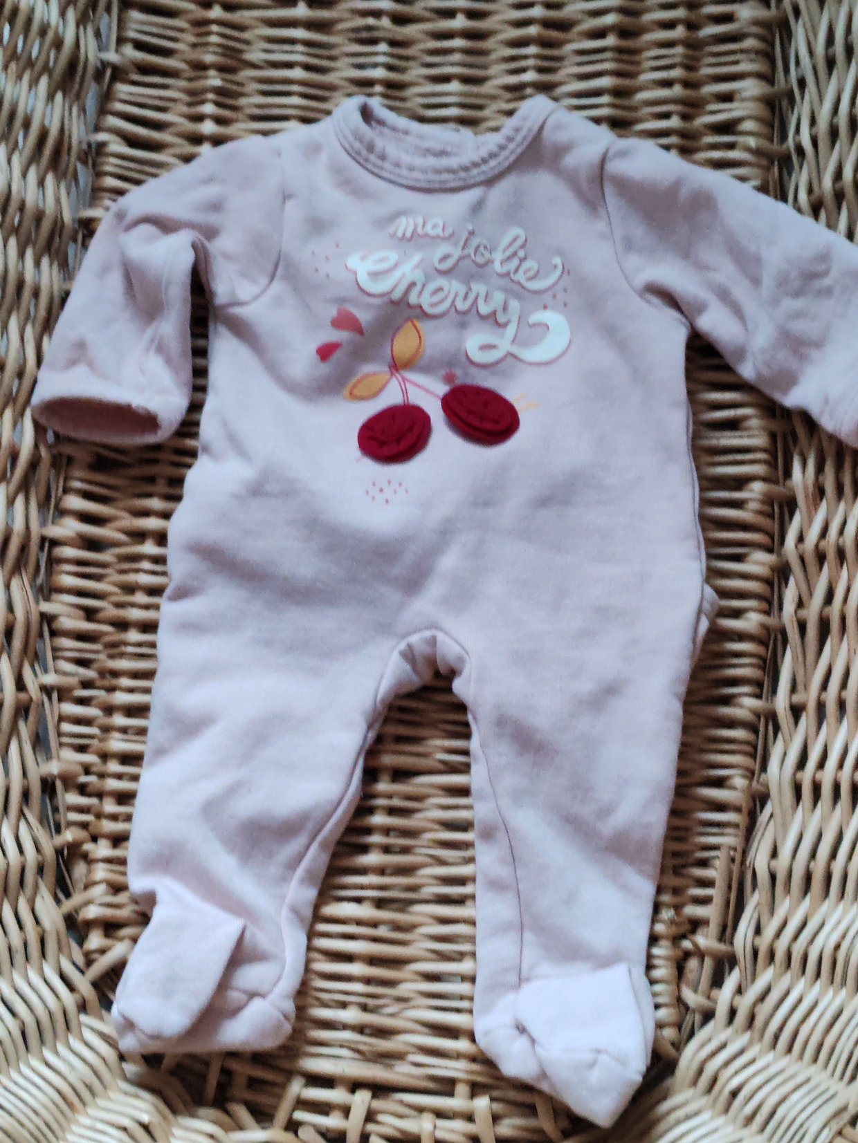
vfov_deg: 35.5
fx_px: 1784
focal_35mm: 54
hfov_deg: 27.0
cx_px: 429
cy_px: 572
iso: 2000
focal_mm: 6.12
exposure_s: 1/50
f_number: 1.9
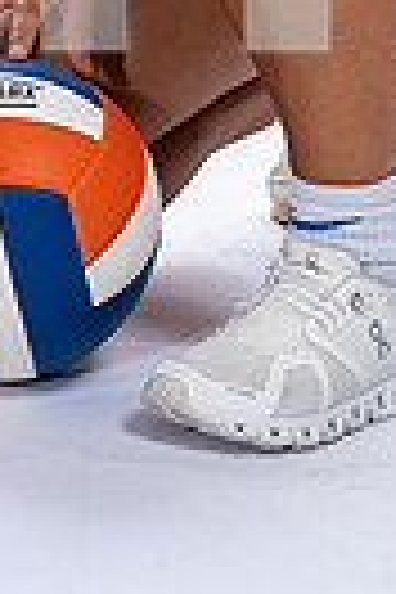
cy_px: -400
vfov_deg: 8.8
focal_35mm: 225
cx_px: 202
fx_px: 3712
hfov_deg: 6.1
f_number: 5.6
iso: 400
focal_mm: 66
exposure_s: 1/250
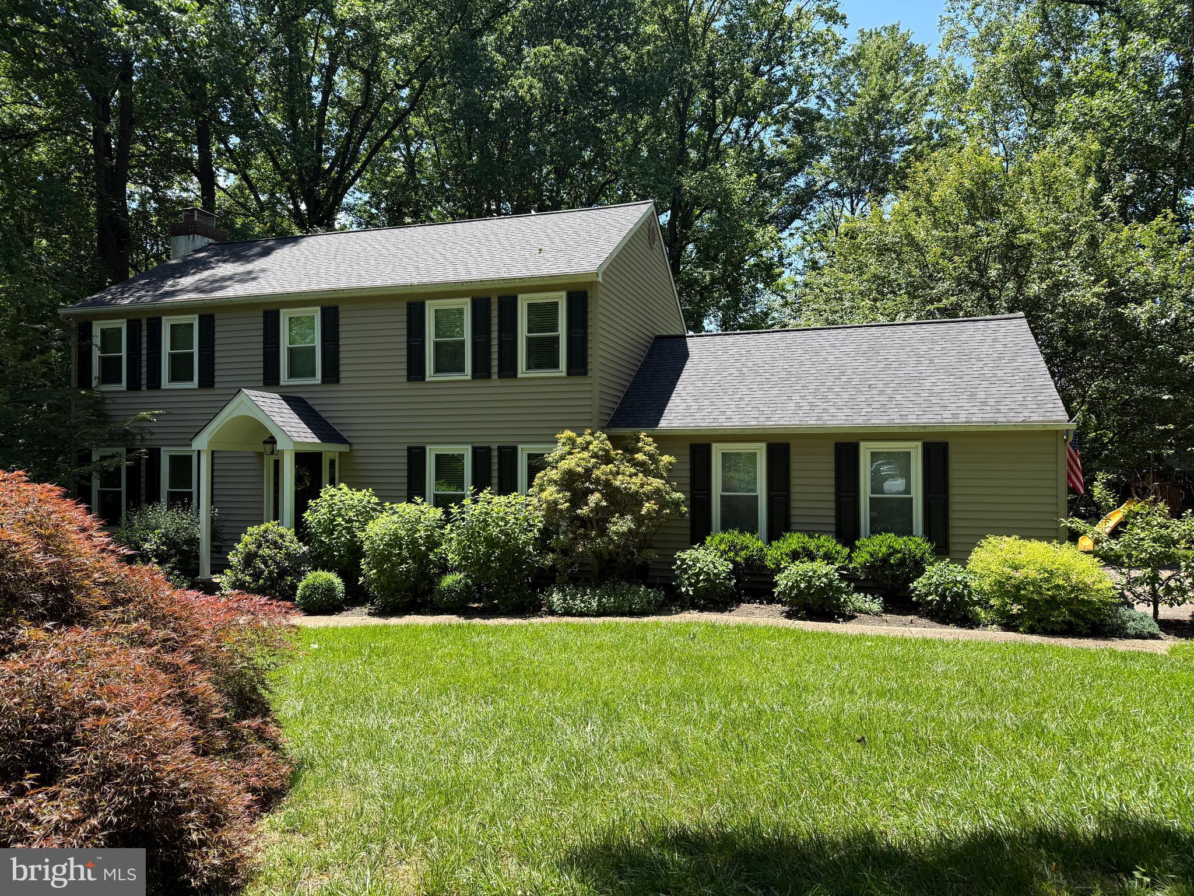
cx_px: 597
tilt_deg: +1.2
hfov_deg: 71.6
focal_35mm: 24
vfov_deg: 56.8
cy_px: 448
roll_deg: +0.0
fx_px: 828
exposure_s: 1/1211
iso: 80
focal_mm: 6.76
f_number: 1.78
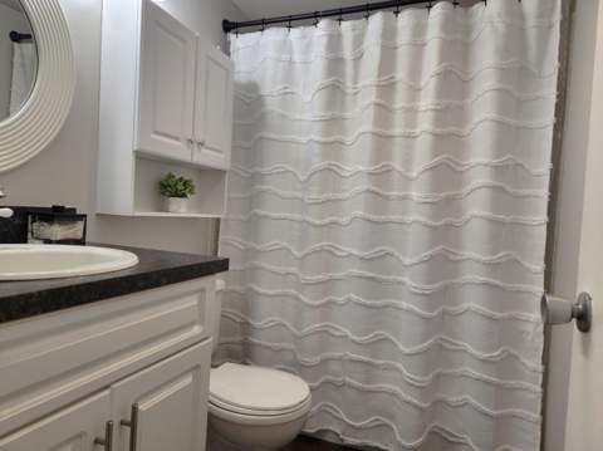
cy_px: 226
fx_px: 400
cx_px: 302
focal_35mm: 23
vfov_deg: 58.8
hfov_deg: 74.0
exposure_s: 1/120
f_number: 1.8
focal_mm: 5.4
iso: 64
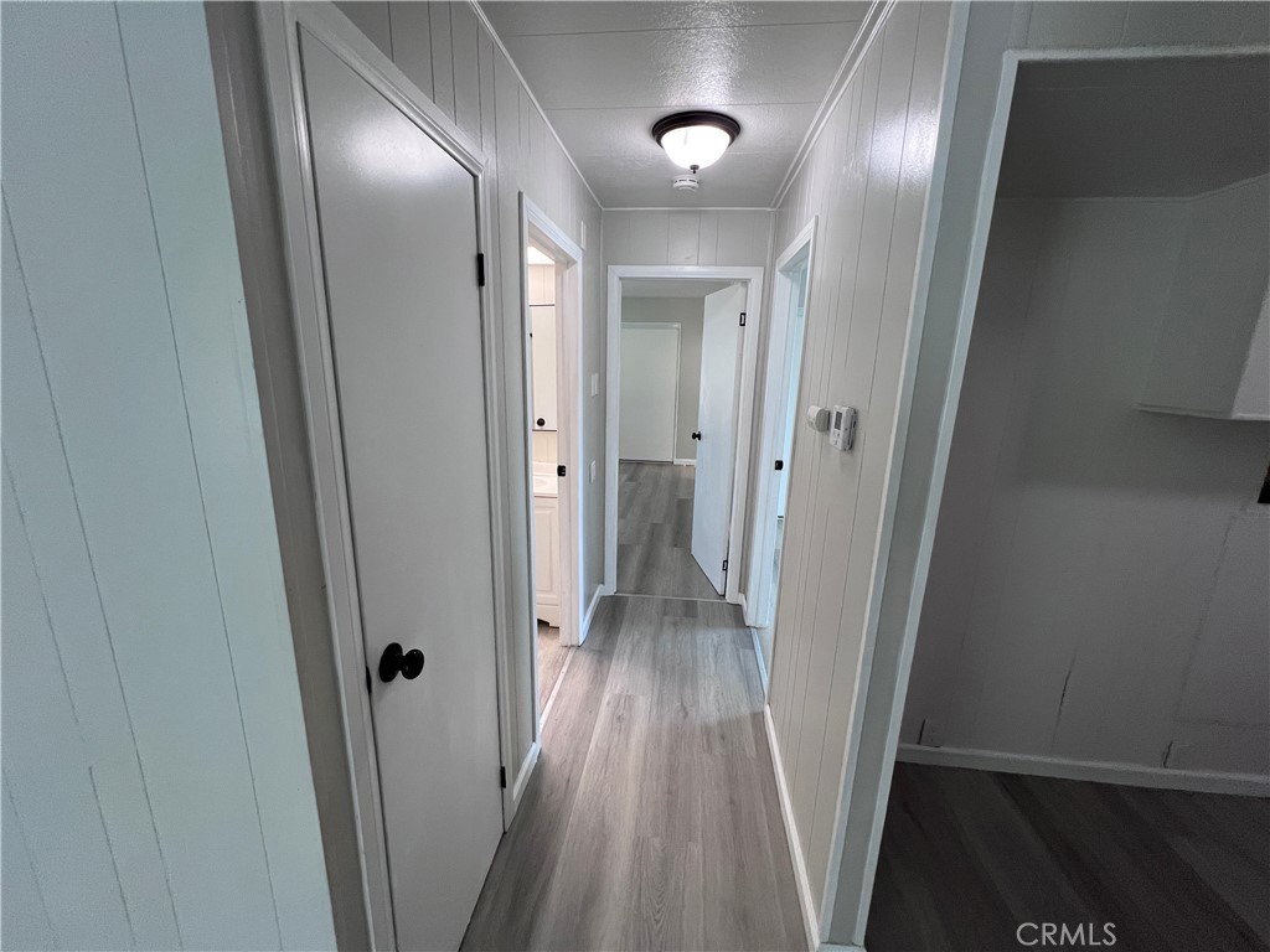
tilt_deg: -12.5
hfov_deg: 106.2
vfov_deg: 89.9
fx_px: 477
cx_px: 635
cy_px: 476
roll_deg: -1.1
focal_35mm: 13
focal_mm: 1.57
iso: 200
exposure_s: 1/120
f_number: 1.8
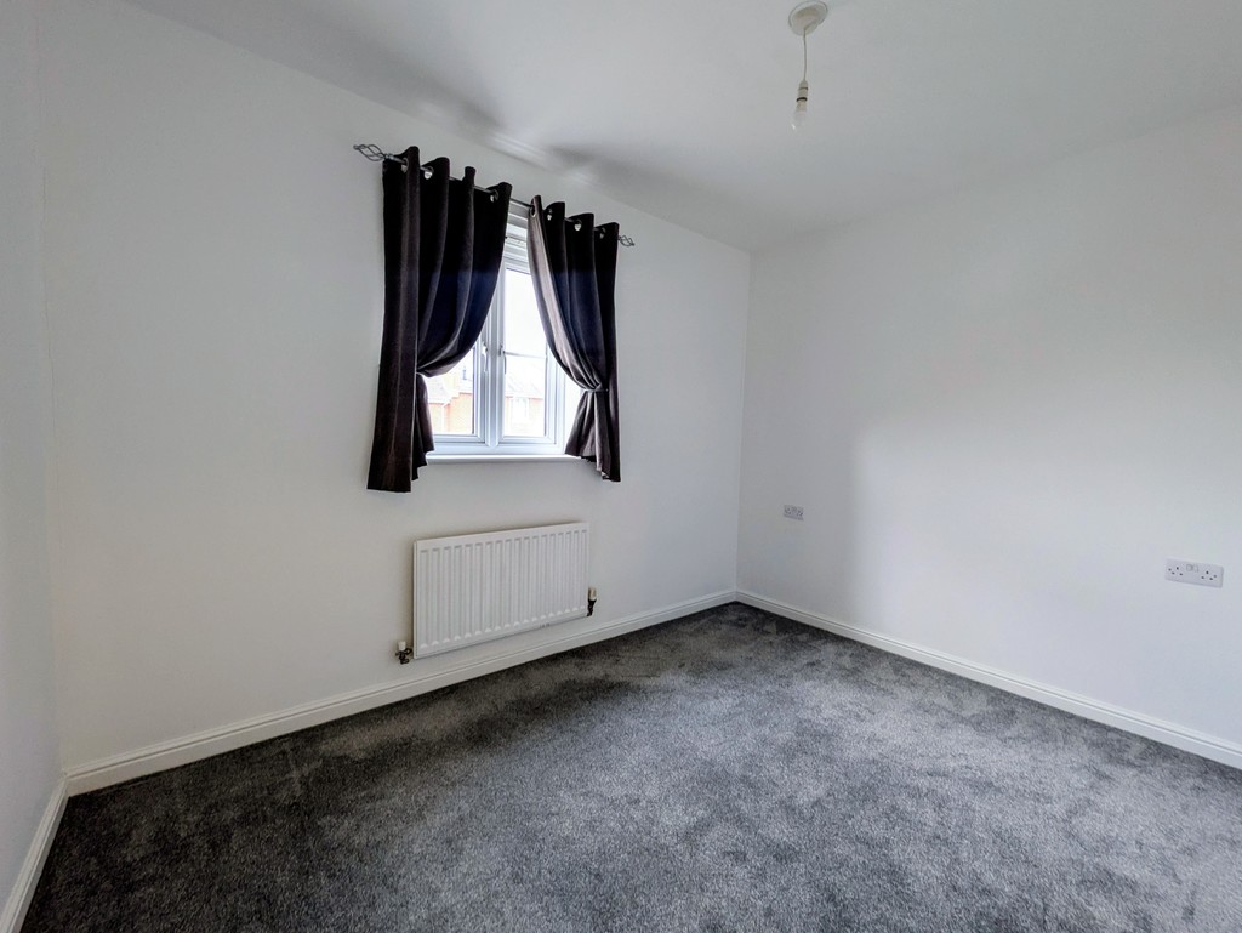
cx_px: 621
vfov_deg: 85.7
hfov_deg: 102.0
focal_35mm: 14
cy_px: 466
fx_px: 503
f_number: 2.2
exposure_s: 1/100
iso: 84
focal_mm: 1.83
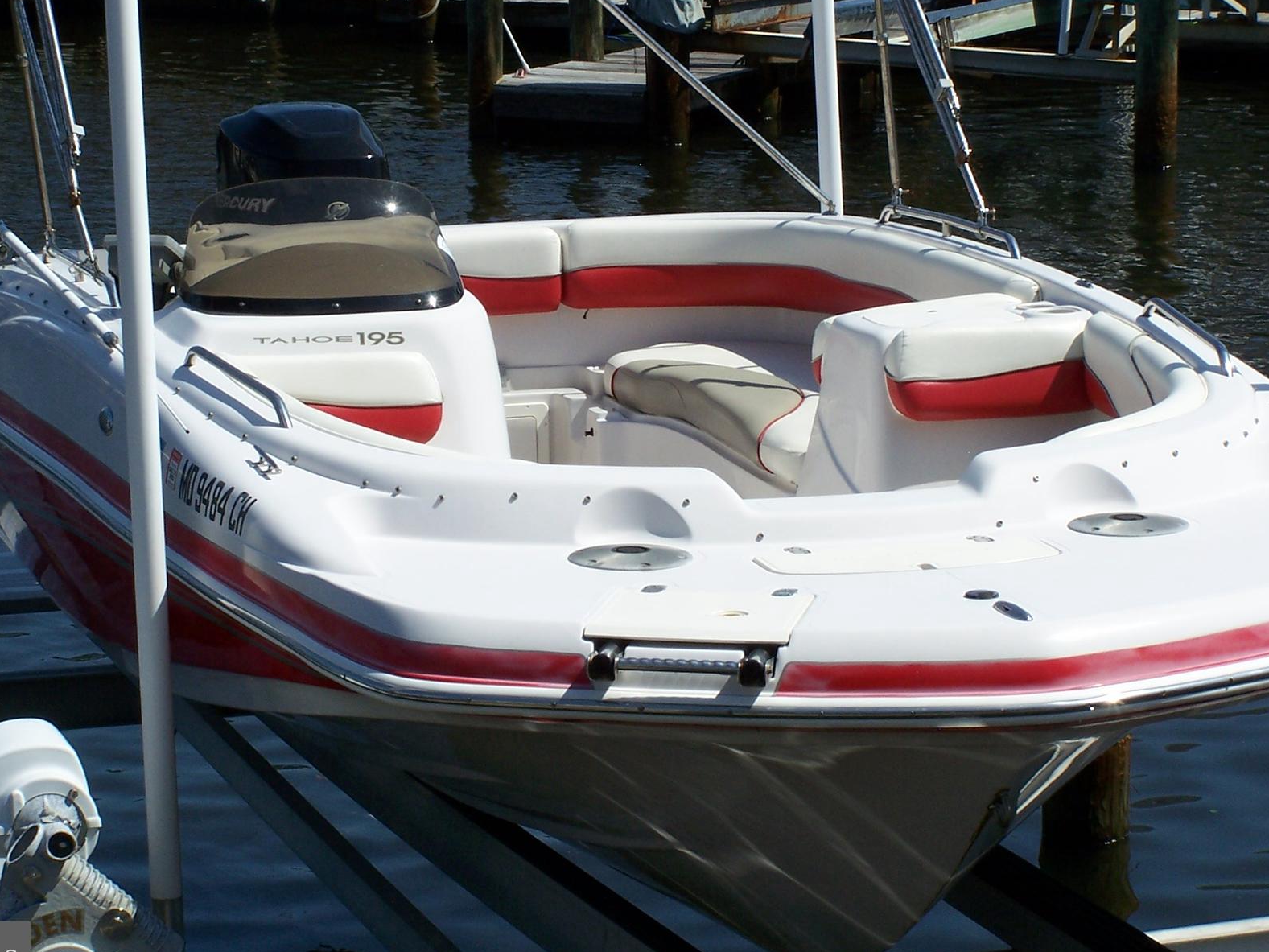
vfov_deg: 12.1
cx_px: 653
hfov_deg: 16.1
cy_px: 369
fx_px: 4473
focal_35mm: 122
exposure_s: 1/750
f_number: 6.3
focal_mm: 15.6
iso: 80
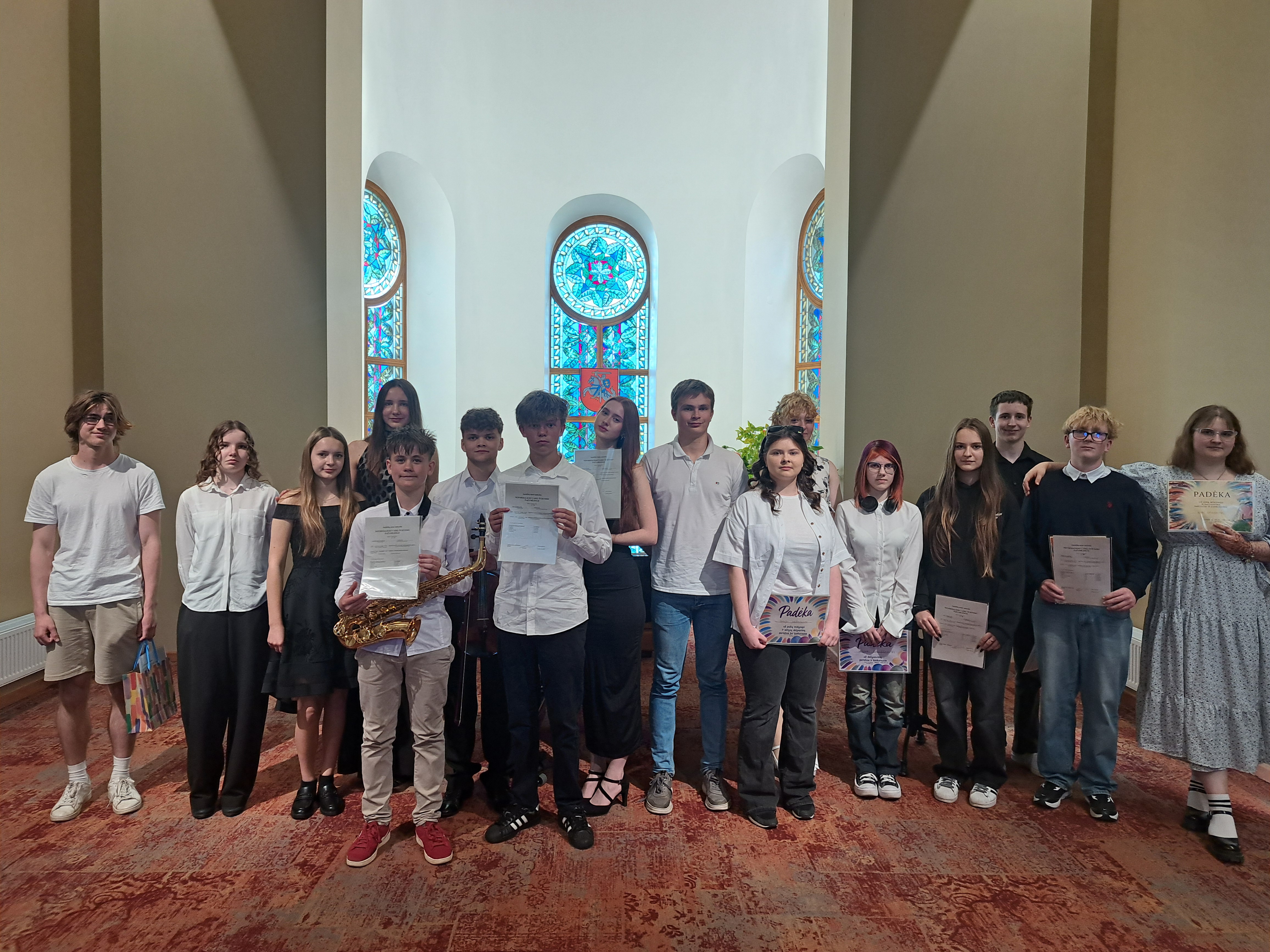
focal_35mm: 24
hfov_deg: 71.6
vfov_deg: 56.8
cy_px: 476
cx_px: 635
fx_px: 881
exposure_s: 1/50
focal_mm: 5.23
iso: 100
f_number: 1.8
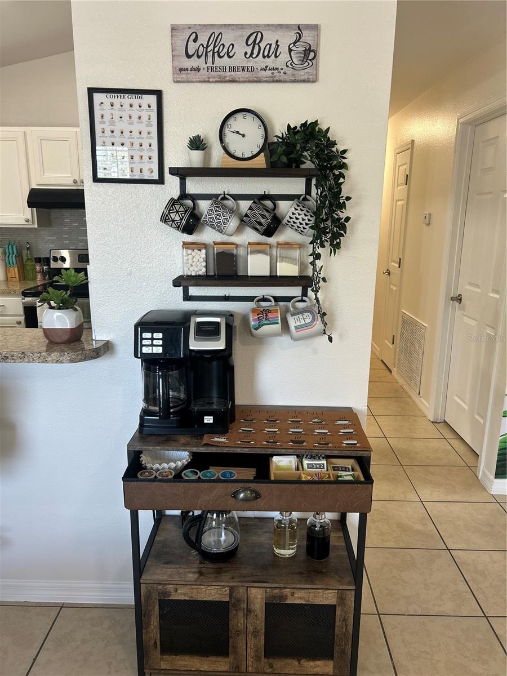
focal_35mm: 26
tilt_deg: -13.9
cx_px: 254
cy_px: 338
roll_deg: -0.6
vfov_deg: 67.3
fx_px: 508
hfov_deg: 53.1
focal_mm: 5.7
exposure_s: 1/120
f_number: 1.5
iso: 100
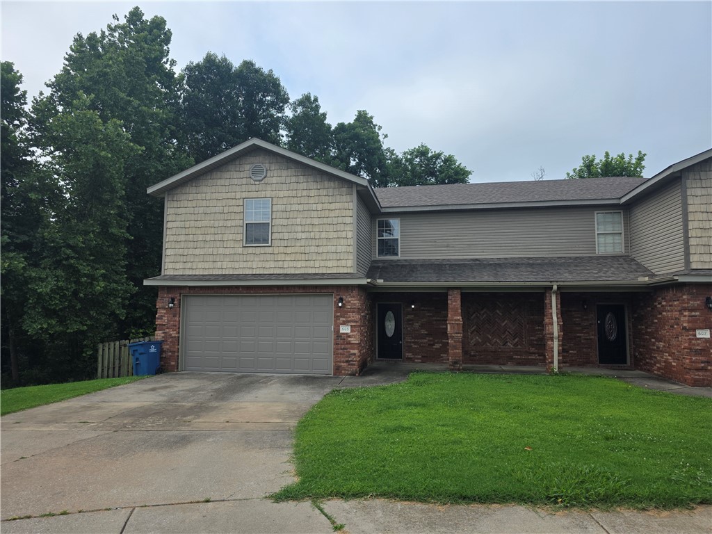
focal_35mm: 23
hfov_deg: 73.9
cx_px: 356
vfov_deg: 58.9
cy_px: 267
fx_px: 473
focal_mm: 6.3
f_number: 1.7
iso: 80
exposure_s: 1/5017
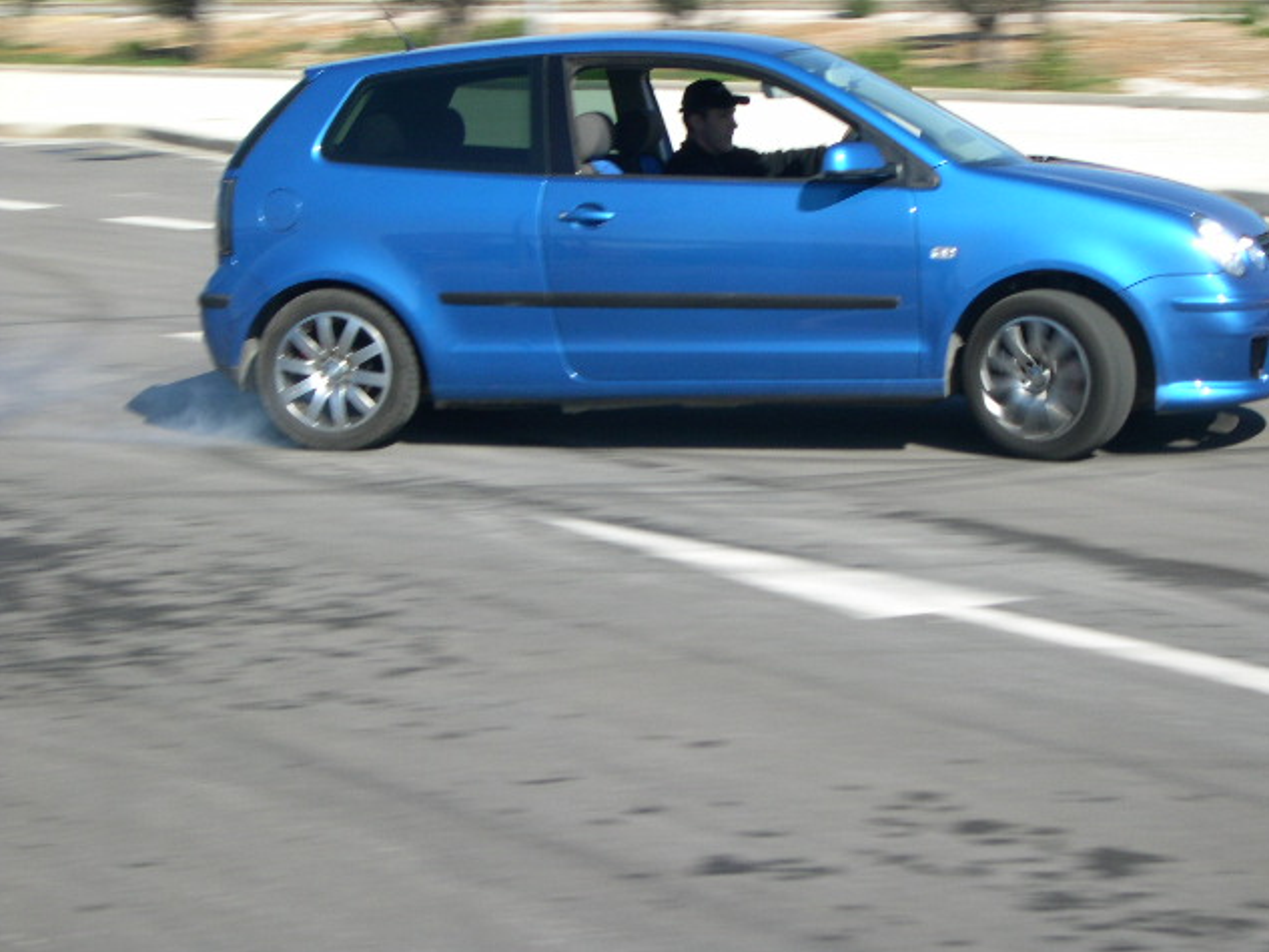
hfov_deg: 22.2
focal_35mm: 88
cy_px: 475
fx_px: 3227
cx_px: 640
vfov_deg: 16.8
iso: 100
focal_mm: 18.4
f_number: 11.6
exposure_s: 1/61.1
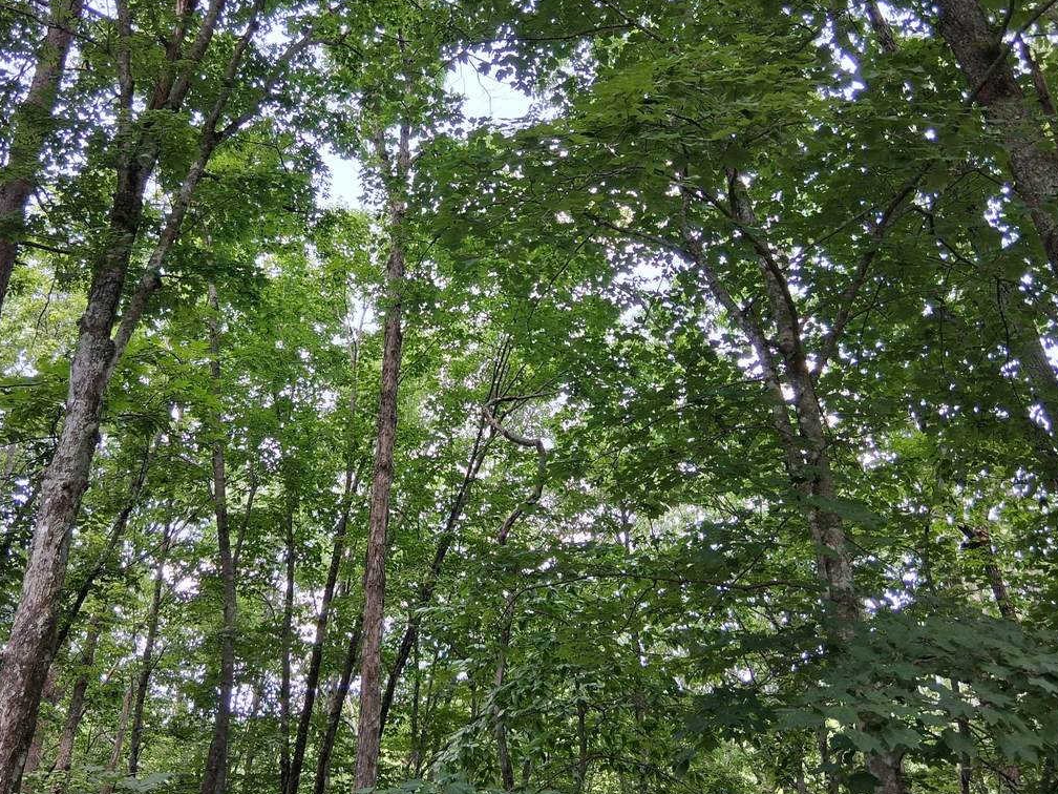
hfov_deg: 55.1
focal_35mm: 33
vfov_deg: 42.8
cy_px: 328
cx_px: 451
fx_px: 1009
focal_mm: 3.98
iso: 50
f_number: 1.8
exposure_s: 1/100
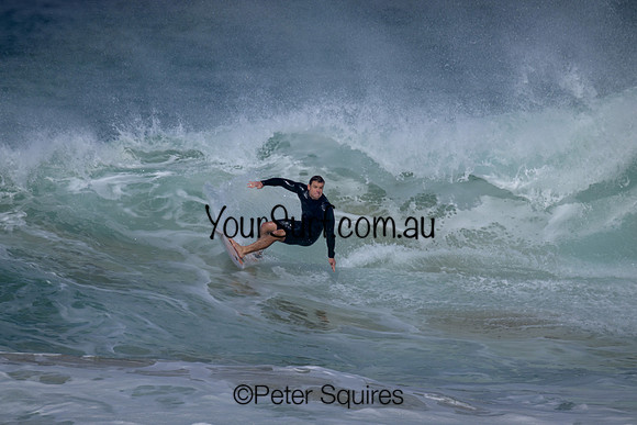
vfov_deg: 1.7
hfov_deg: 2.6
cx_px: 318
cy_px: 212
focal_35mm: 800
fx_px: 14158
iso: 450
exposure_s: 1/2000
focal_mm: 800
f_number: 11
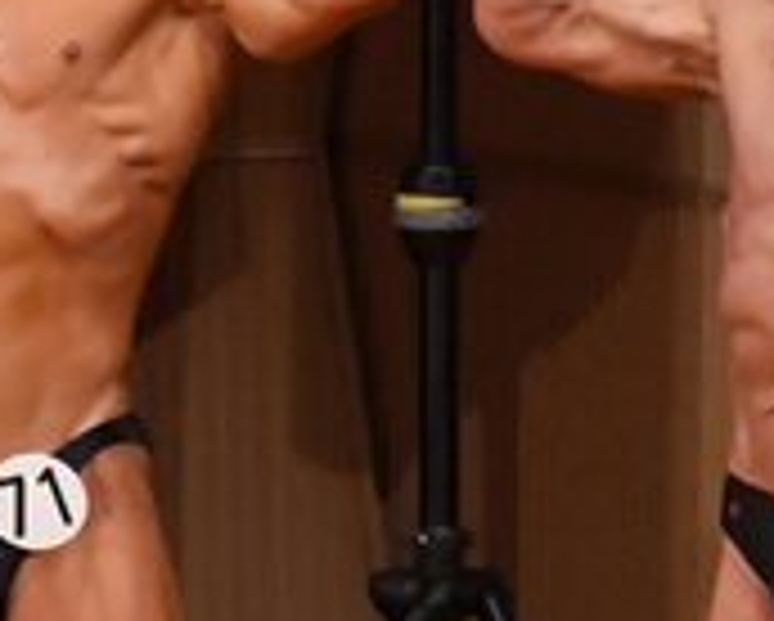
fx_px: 23209
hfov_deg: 1.9
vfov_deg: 1.5
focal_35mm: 1012
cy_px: 500
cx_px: -83
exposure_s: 1/400
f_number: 5.6
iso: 8000
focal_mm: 160
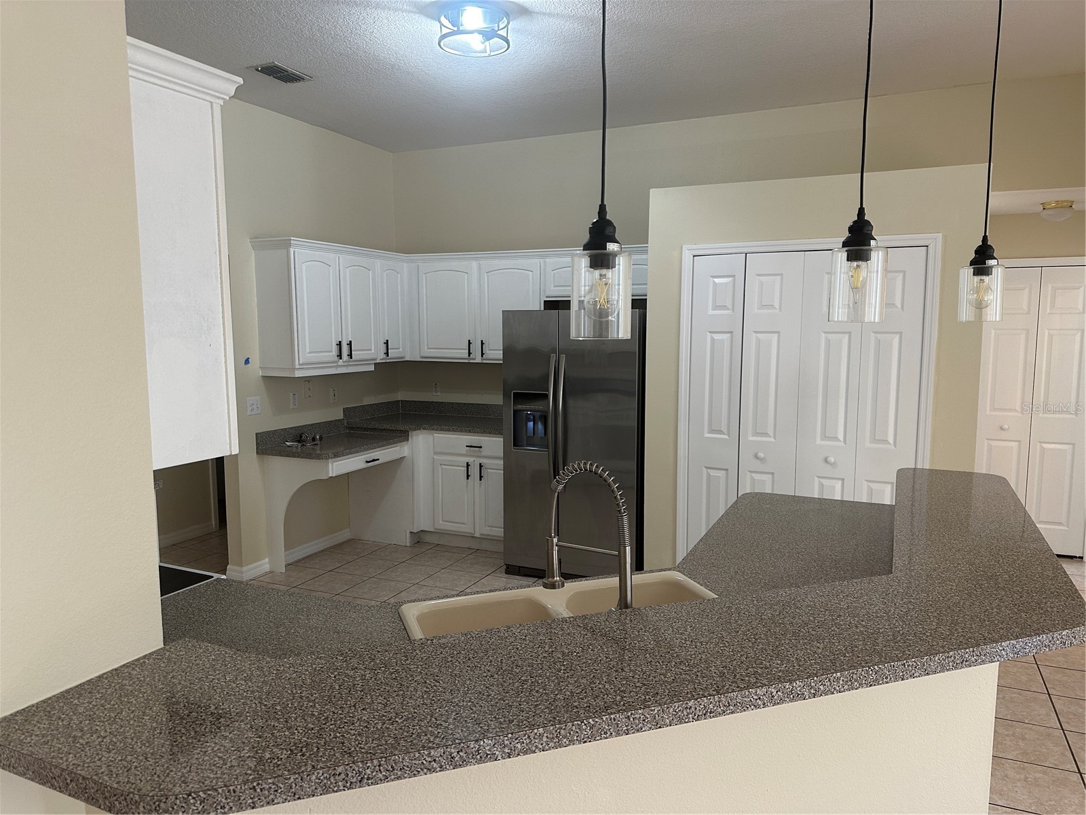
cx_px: 543
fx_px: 753
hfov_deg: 71.6
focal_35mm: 24
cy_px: 408
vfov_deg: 56.8
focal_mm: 6.86
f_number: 1.78
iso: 160
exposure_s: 1/60
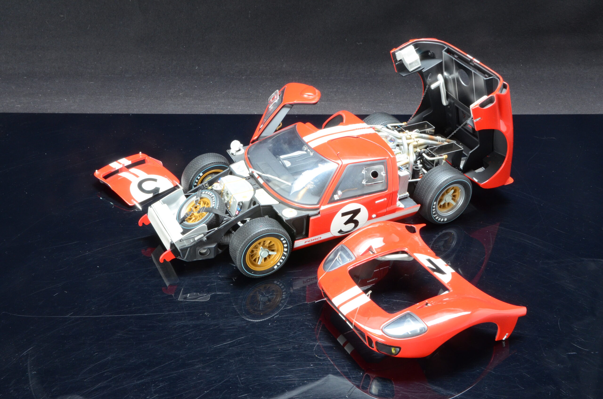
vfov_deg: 28.8
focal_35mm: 46
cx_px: 302
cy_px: 200
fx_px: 777
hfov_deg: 42.4
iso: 1000
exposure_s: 1/3
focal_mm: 31
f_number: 18
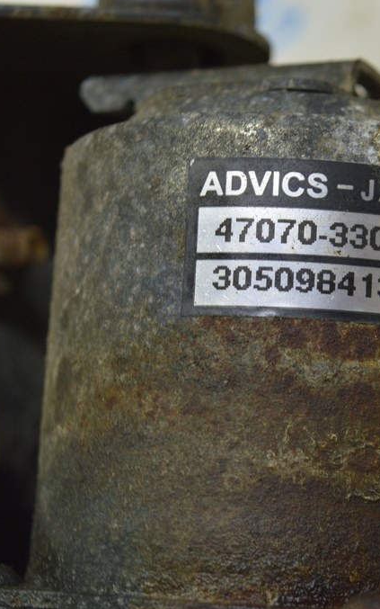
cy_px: 305
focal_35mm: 97
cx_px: 263
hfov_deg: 13.5
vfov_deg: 21.4
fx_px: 1608
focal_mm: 42
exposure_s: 1/40
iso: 400
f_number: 5
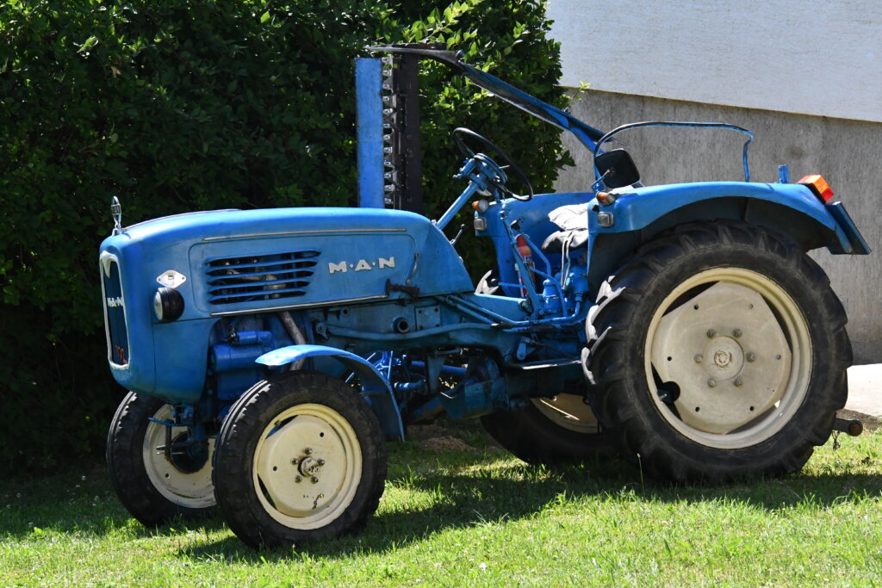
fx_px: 3381
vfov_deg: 9.9
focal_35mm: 138
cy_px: 294
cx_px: 441
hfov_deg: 14.9
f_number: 13
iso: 4000
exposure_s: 1/2000
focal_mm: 92
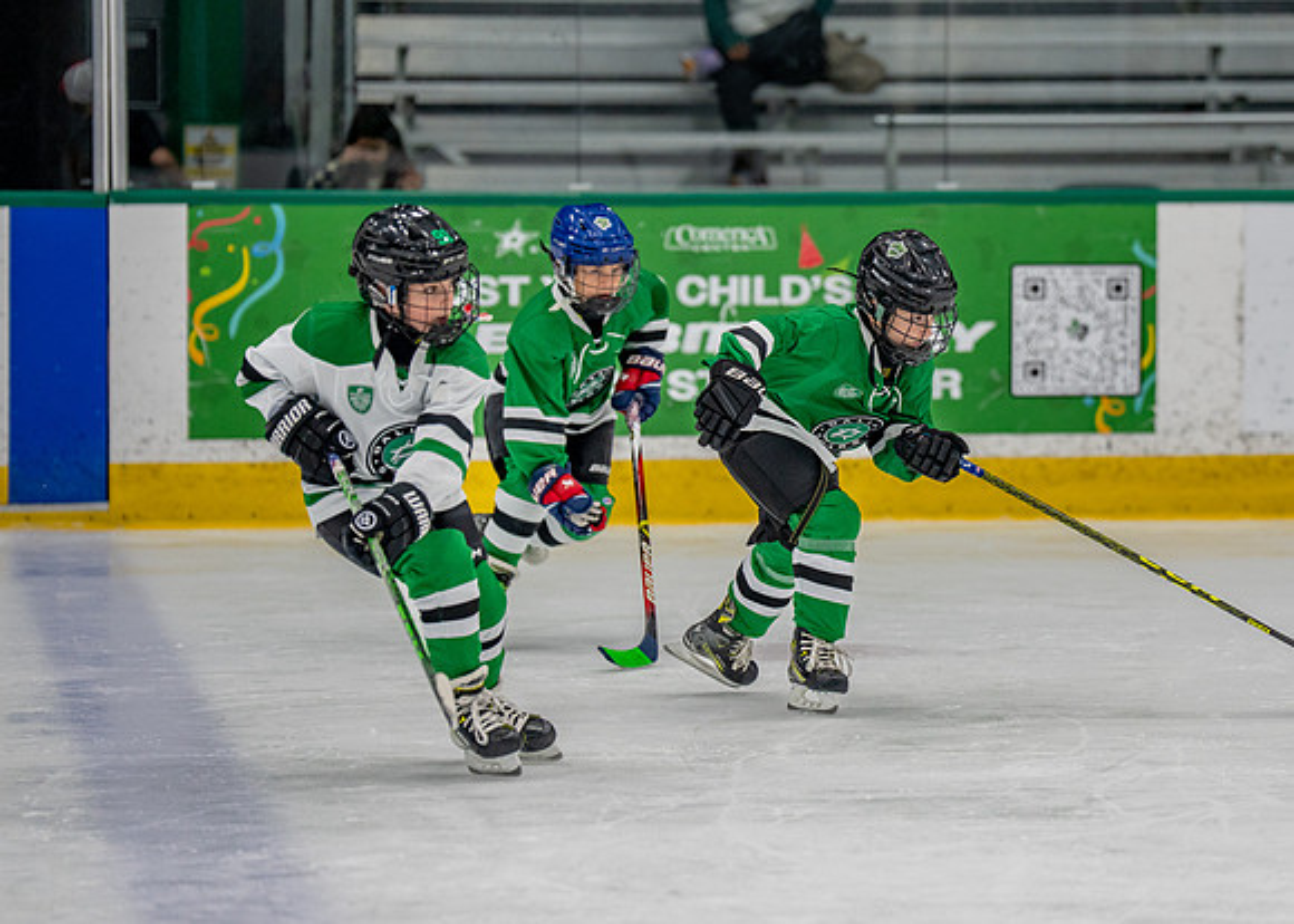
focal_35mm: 216
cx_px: 889
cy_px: 391
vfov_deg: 6.7
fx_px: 7920
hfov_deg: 9.3
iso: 1000
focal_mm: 152
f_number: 2.8
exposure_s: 1/1600
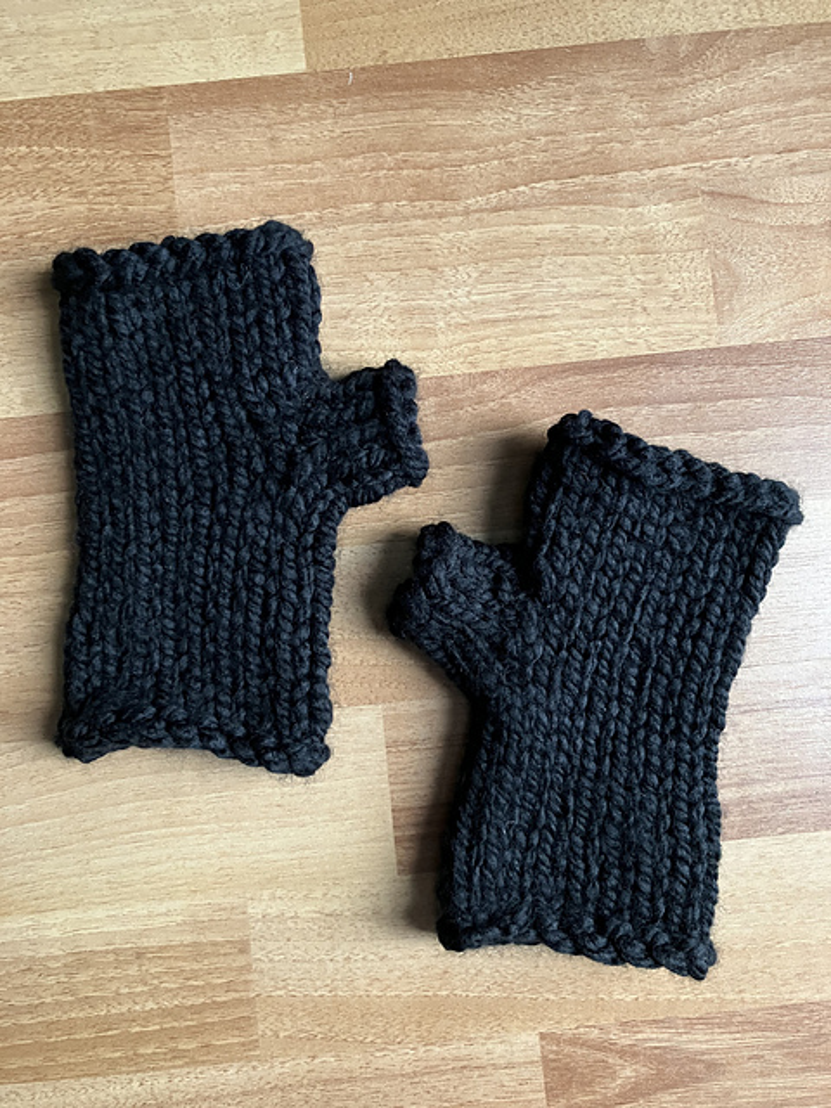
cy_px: 554
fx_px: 896
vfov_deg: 63.4
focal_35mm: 28
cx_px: 416
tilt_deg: -87.4
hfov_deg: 49.7
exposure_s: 1/44
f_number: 1.8
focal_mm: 3.99
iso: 320
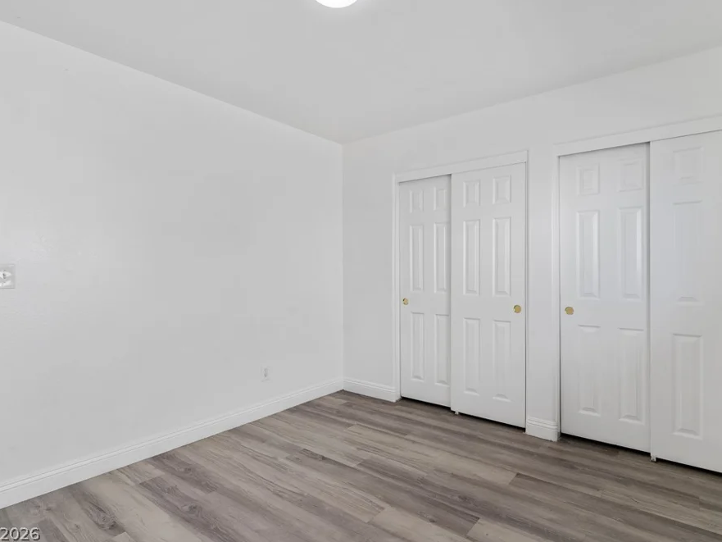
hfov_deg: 84.6
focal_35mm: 19
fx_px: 396
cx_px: 378
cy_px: 266
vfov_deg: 68.7
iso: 1000
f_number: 8
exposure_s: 1/25
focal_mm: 17
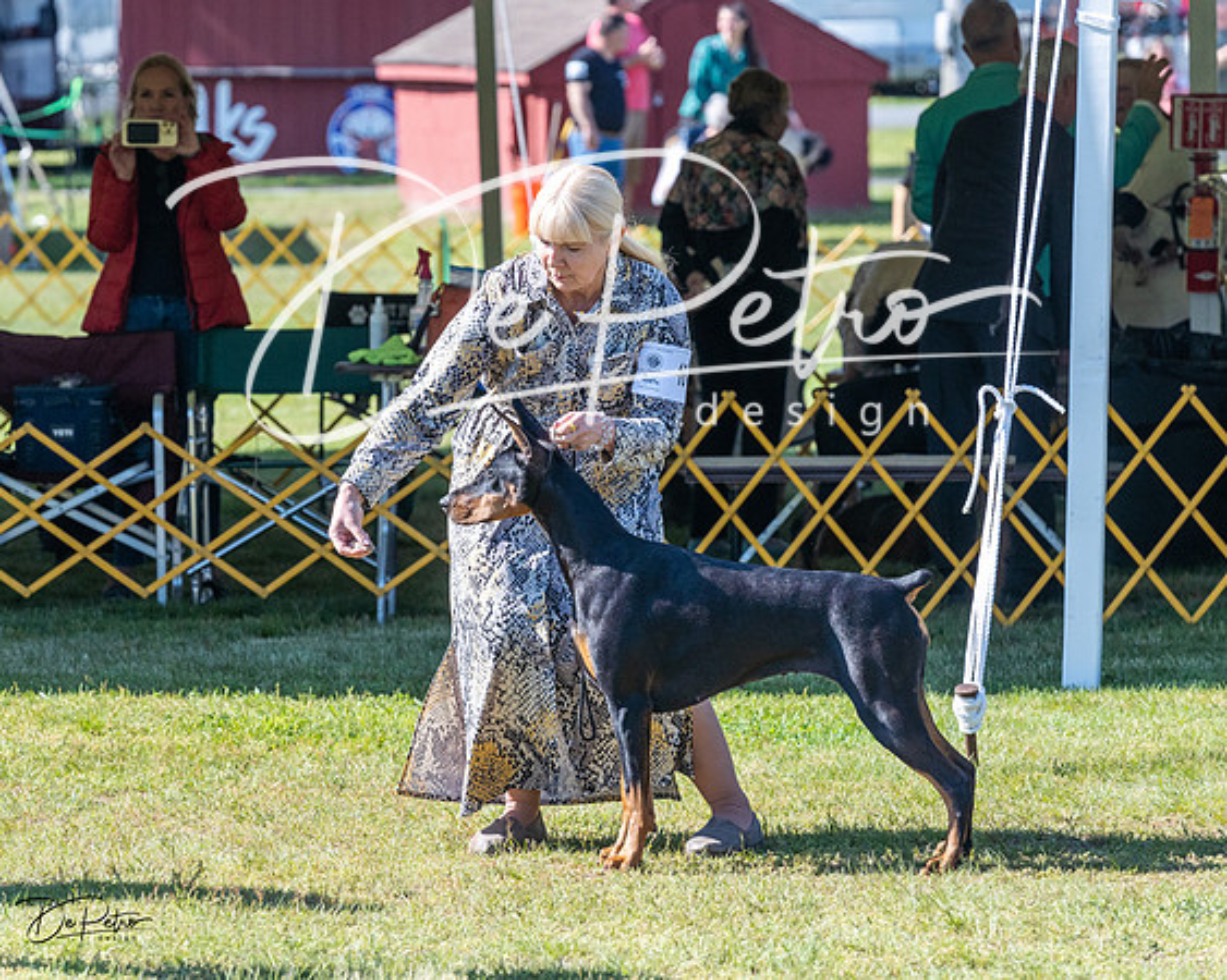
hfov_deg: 8.6
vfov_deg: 6.9
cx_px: 614
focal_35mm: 225
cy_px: 490
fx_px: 8177
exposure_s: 1/2000
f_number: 6.3
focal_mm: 200
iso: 1250
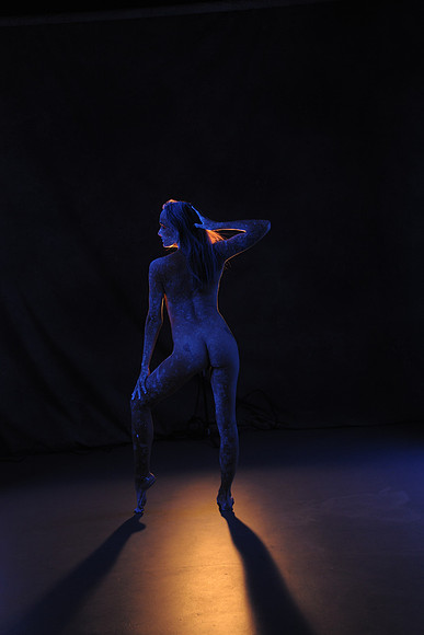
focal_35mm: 56
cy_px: 318
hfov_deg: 24.2
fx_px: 989
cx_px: 212
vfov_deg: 35.6
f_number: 5.6
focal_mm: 56
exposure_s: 1/90
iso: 800
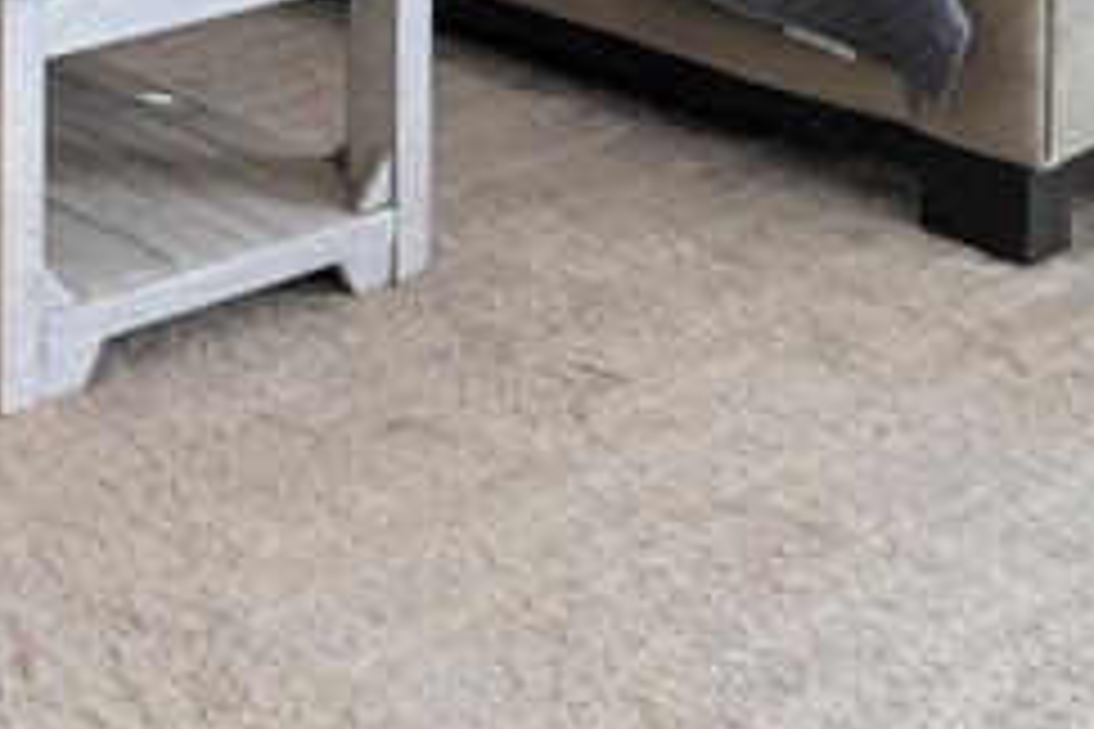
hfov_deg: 19.7
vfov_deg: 14.0
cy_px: -875
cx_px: -880
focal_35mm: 76
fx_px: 2309
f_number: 8
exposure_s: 1/10
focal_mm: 17
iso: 500
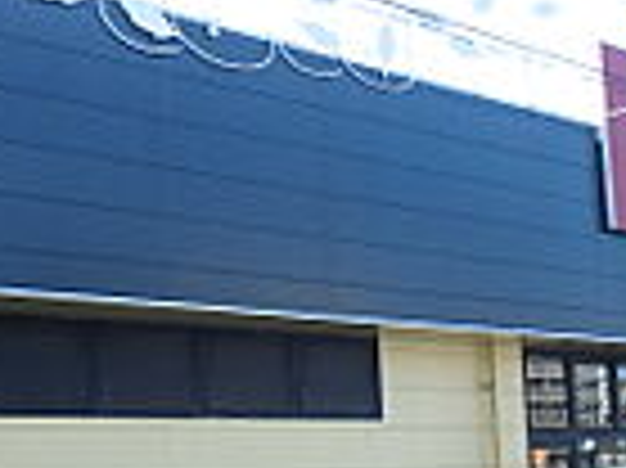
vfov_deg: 22.9
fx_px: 1156
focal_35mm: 64
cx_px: 419
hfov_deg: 30.1
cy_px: 274
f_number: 3.5
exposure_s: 1/320
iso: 125
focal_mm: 3.7
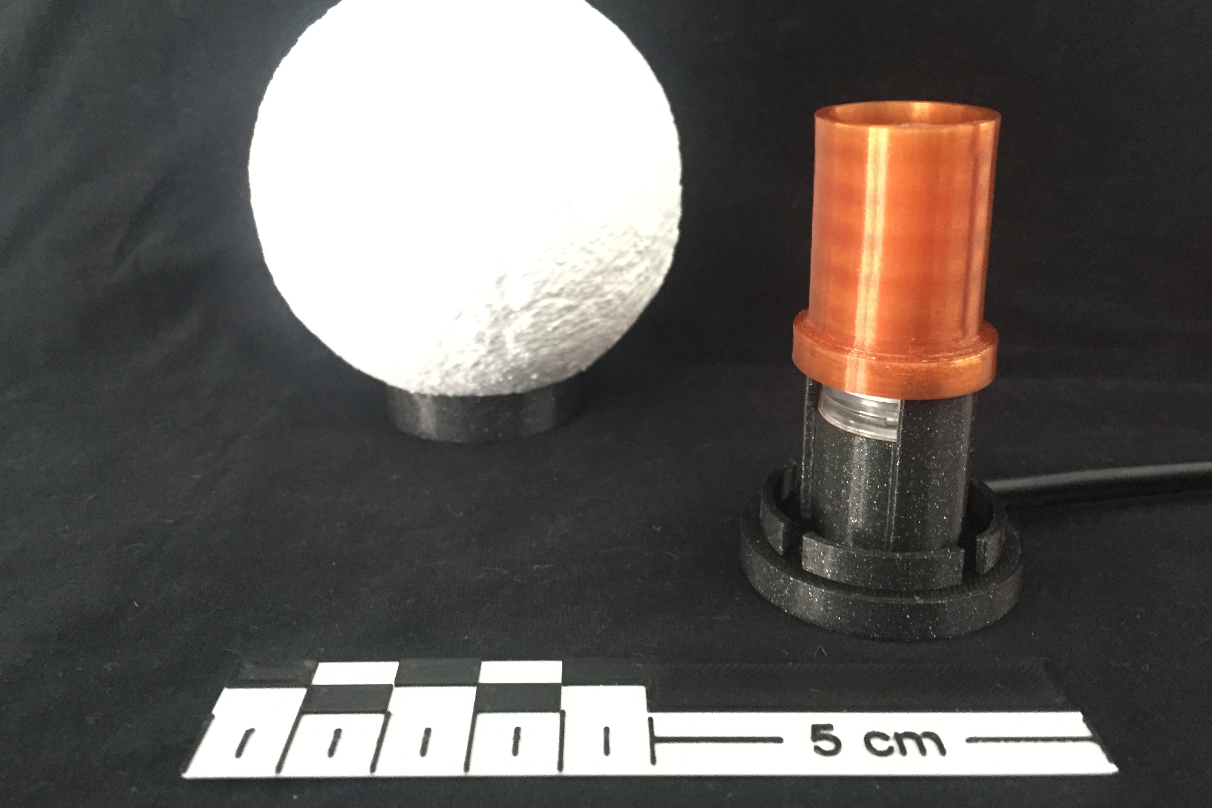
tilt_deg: -17.6
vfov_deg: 42.3
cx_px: 596
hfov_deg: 60.3
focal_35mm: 31
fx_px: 1044
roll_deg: +0.4
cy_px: 372
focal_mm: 4.15
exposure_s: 1/17
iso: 800
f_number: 2.2
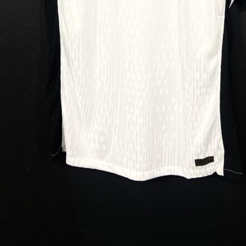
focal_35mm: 53
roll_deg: +0.2
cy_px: -22
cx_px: 156
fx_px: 426
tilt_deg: -10.4
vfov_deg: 29.2
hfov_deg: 32.0
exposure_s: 1/60
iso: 80
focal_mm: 4.25
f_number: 1.8
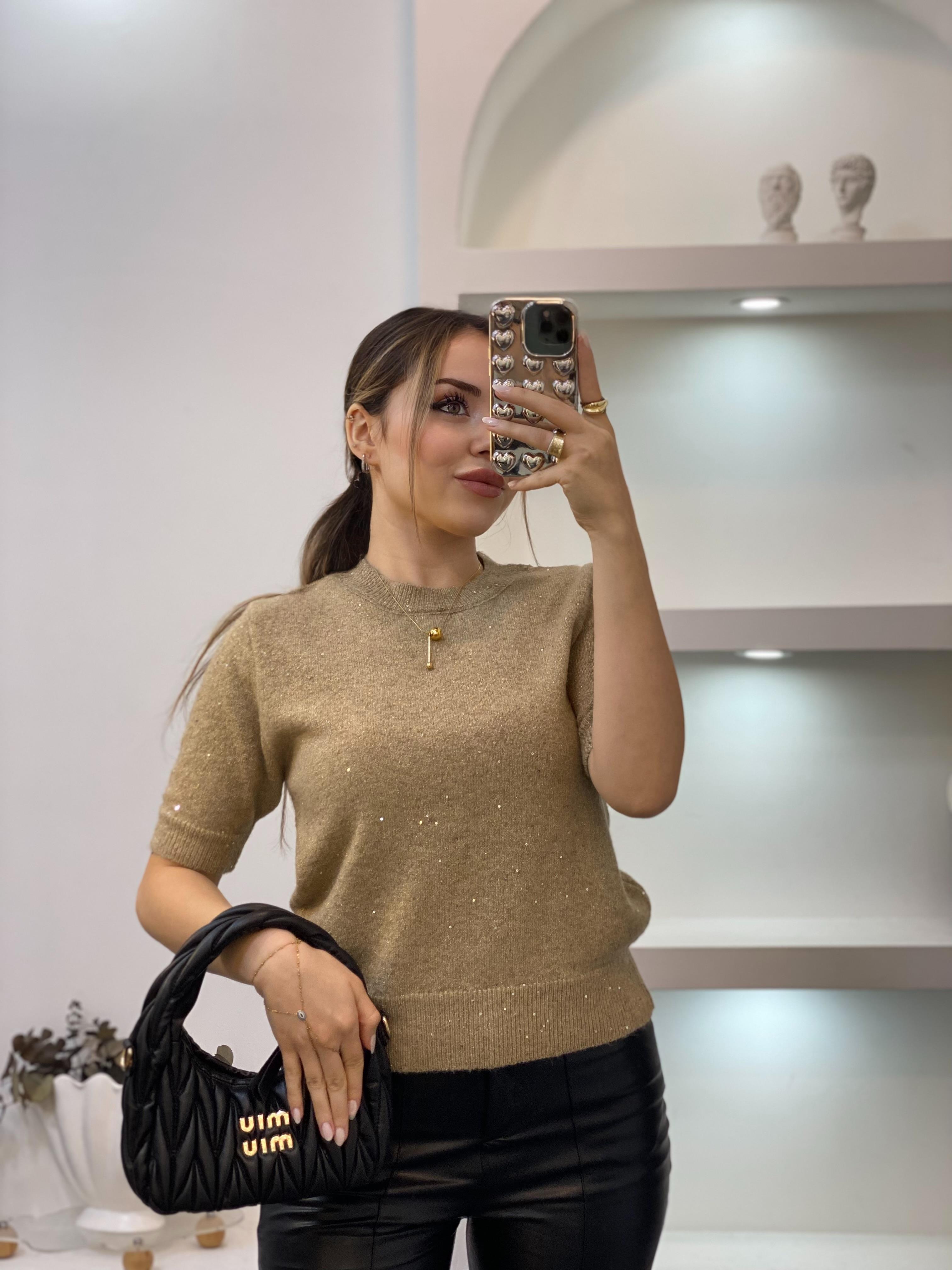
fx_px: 1907
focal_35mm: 52
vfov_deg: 36.8
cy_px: 635
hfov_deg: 28.0
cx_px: 476
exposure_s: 1/100
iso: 64
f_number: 2
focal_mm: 6
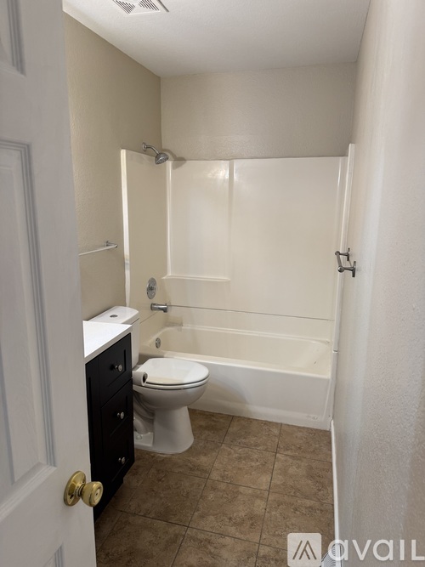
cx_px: 212
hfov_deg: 56.8
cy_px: 284
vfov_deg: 71.6
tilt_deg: -11.6
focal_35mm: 24
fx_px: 393
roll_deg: +0.2
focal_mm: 6.76
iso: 125
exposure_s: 1/120
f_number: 1.78
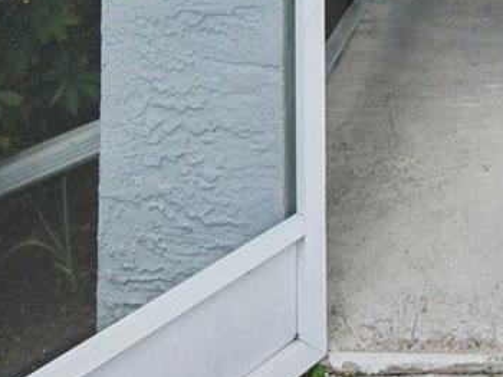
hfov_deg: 26.9
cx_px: 560
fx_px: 958
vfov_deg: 17.7
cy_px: -311
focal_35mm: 66
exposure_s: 1/1000
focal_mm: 10
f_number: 8
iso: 1250
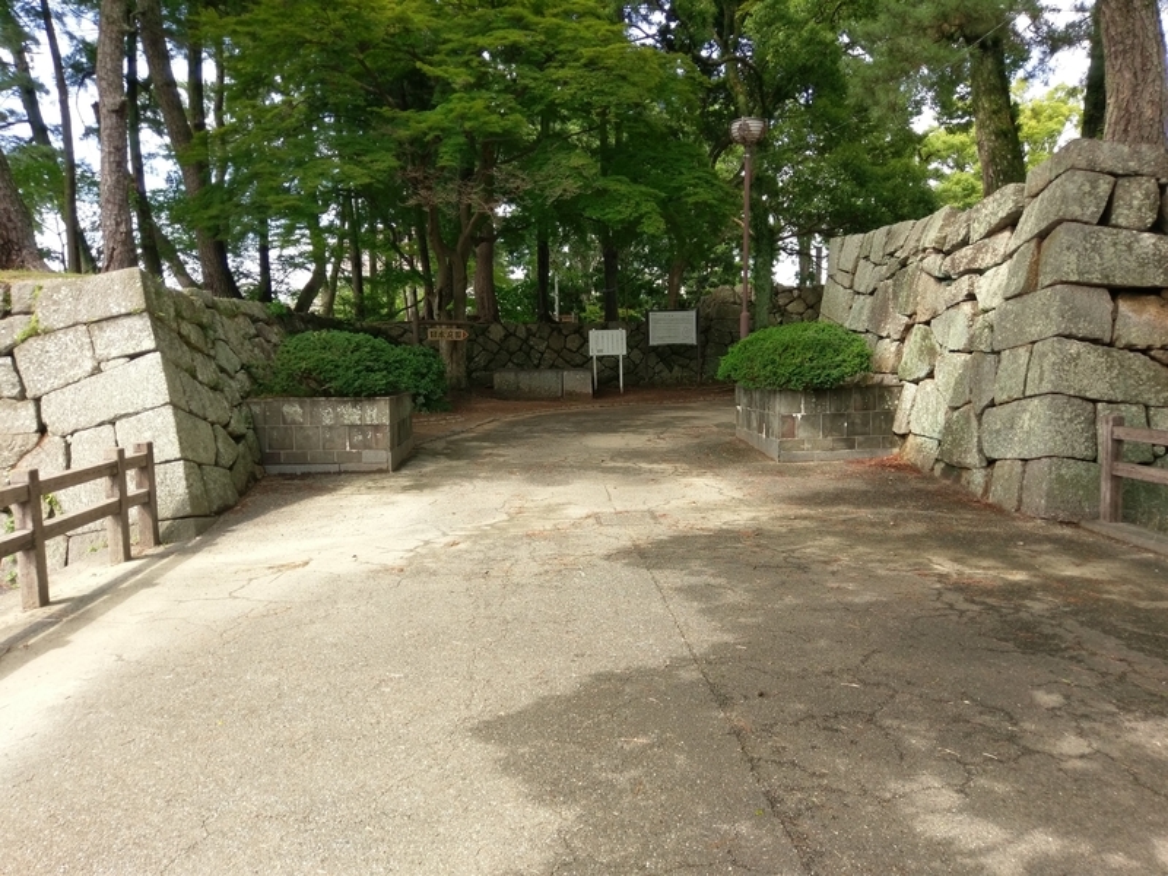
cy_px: 438
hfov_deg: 67.3
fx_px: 877
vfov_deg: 53.1
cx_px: 584
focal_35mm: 26
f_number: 1.8
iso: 100
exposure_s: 1/444
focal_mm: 4.58
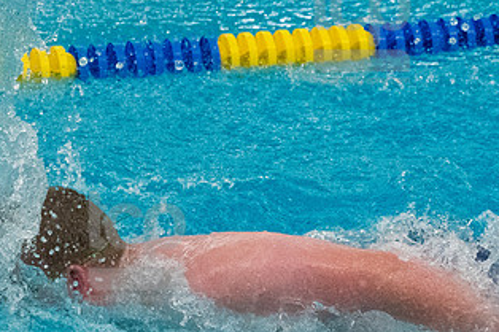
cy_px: 248
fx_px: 3145
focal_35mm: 227
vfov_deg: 6.0
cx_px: 137
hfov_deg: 9.1
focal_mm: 82
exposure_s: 1/1250
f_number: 5
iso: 10000
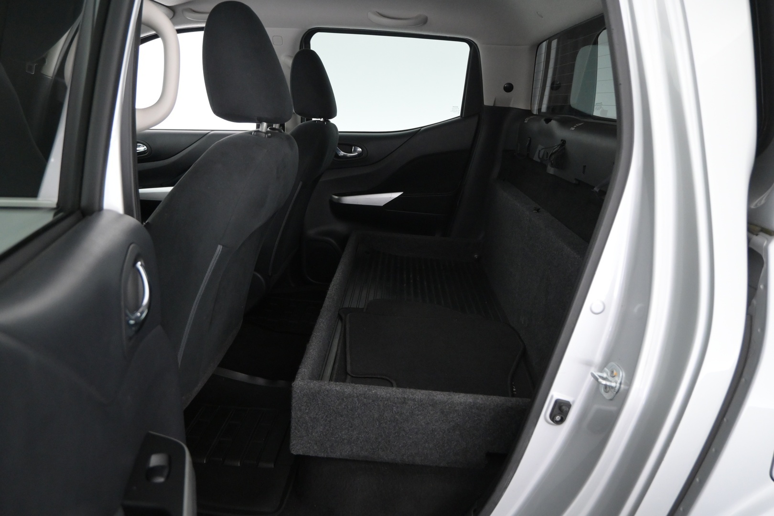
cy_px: 258
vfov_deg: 53.1
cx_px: 387
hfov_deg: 73.7
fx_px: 516
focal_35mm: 24
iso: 2500
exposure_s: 1/40
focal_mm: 16
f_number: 3.5
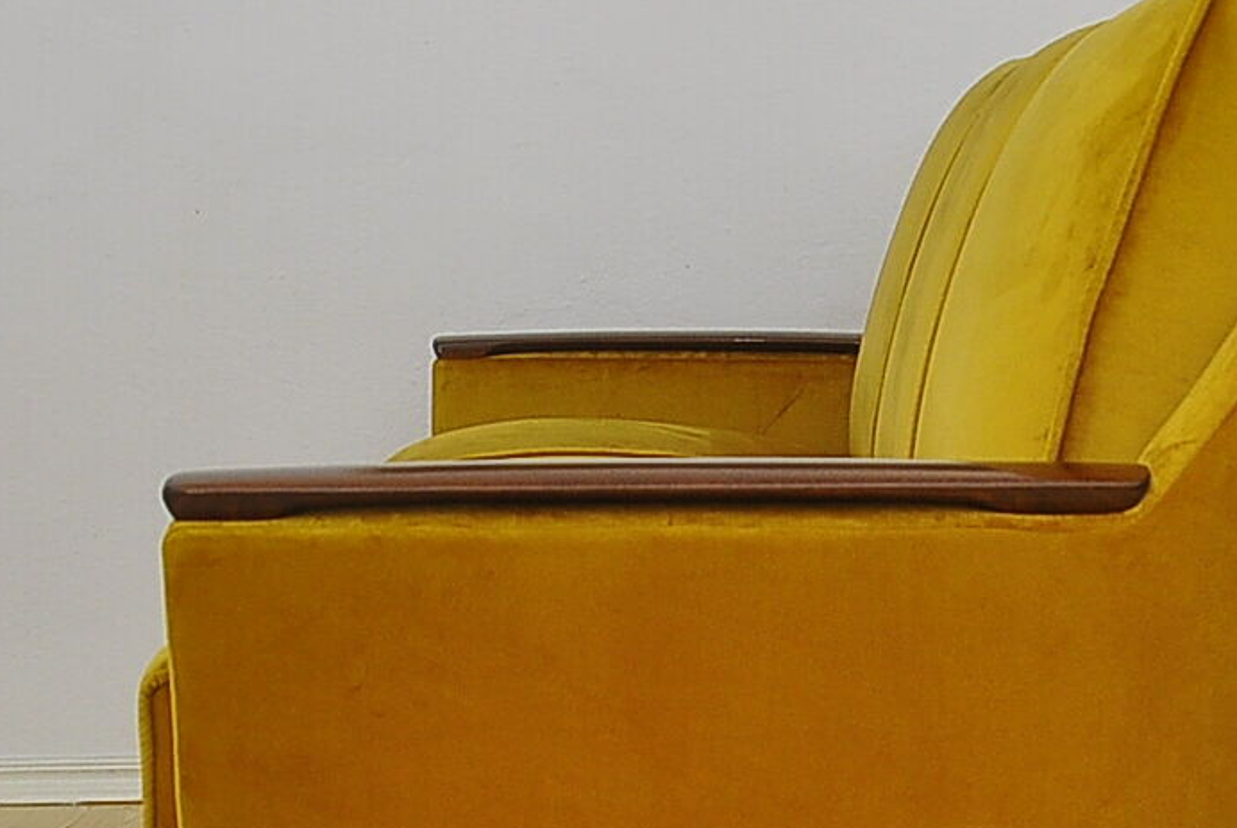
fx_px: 2098
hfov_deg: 32.7
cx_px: 753
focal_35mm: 61
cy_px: 647
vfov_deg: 22.1
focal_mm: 22
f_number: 5.6
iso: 400
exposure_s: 1/200
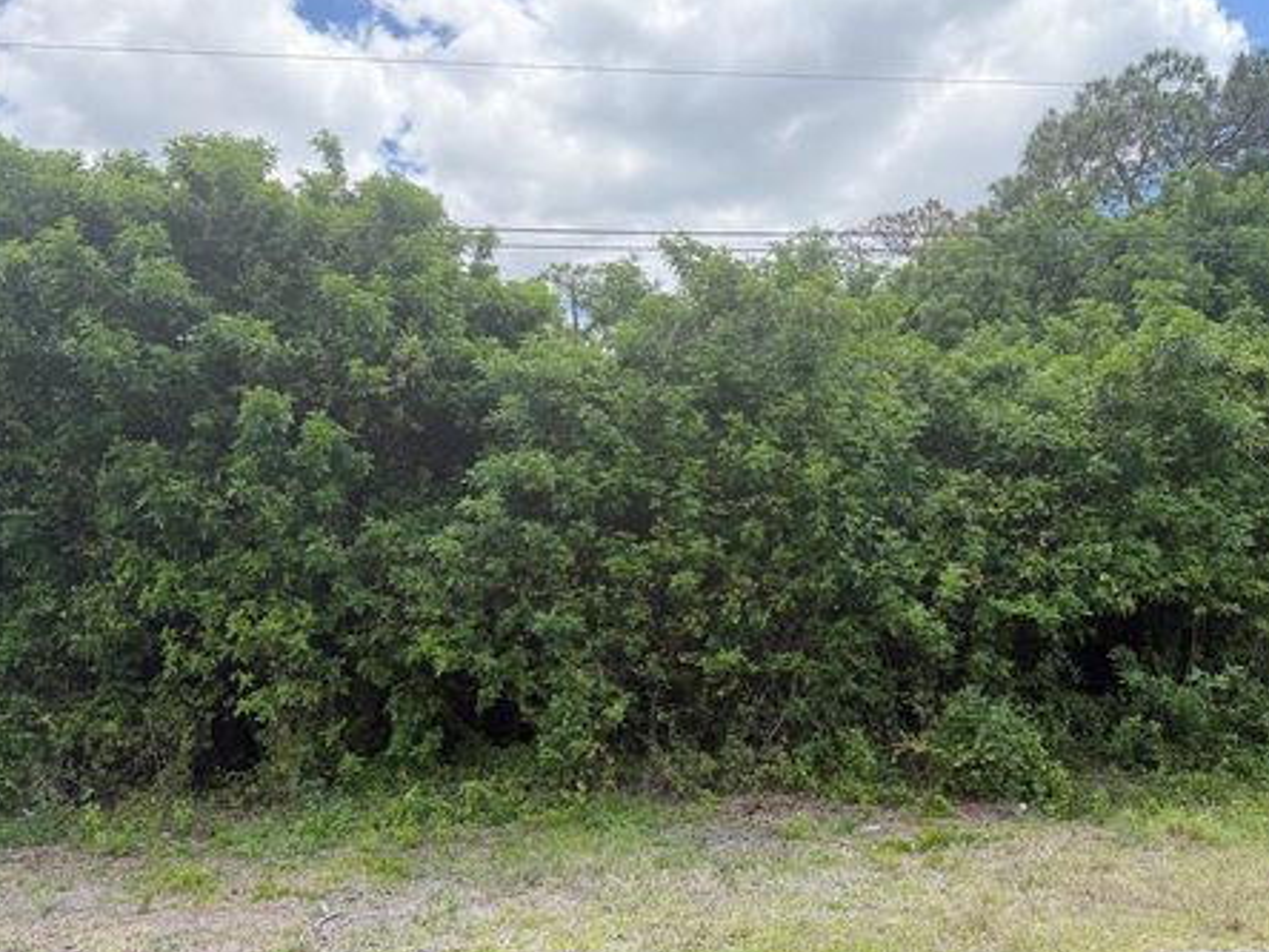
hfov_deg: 65.2
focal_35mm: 27
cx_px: 700
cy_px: 479
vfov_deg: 51.4
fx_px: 990
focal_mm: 6.76
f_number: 1.78
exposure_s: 1/2370
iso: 100
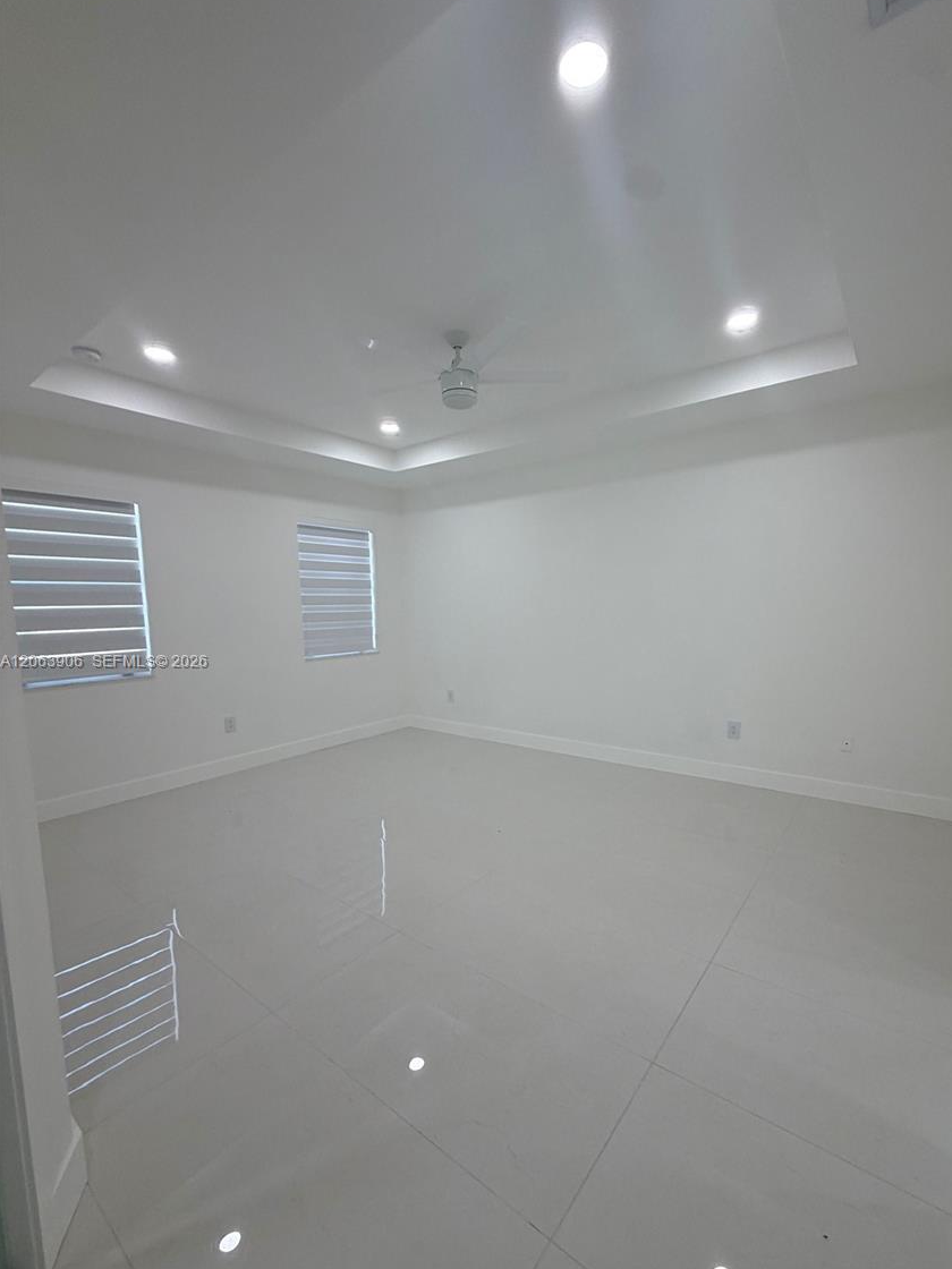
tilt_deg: -5.5
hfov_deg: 81.6
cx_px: 508
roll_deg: +1.4
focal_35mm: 15
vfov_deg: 98.1
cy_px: 663
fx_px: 550
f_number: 2.2
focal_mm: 2.22
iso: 100
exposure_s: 1/120
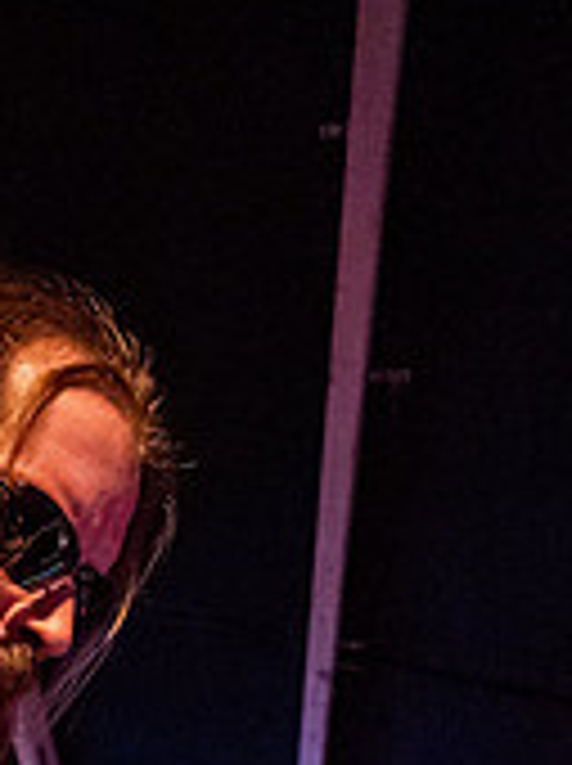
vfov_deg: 35.0
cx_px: -32
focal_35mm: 46
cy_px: 857
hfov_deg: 28.9
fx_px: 1016
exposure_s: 1/250
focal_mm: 14
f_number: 2.8
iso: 3200
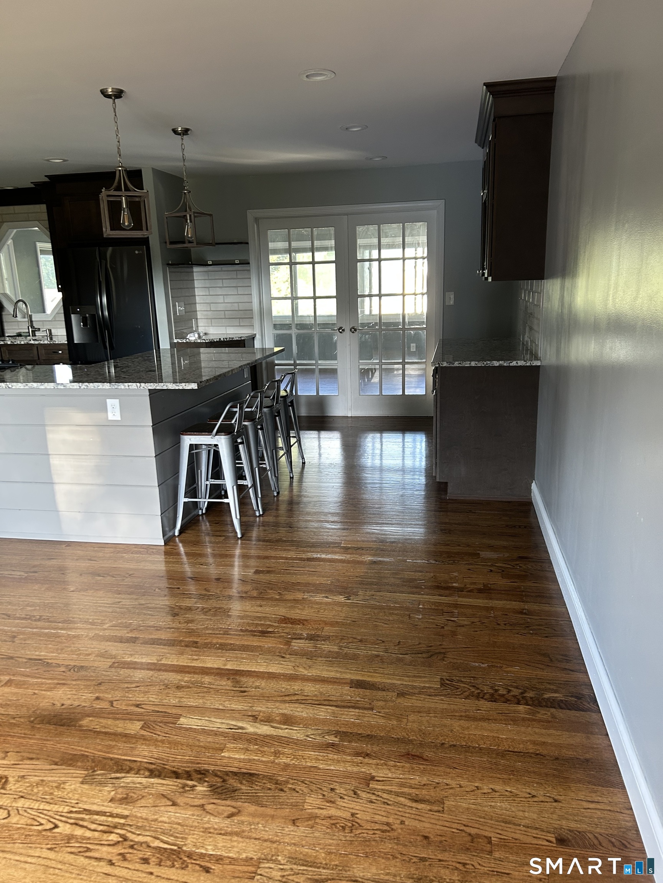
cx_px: 332
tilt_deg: -14.2
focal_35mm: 26
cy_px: 442
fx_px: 664
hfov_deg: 53.1
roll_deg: +1.9
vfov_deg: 67.3
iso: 125
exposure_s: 1/71
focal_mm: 5.7
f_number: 1.5
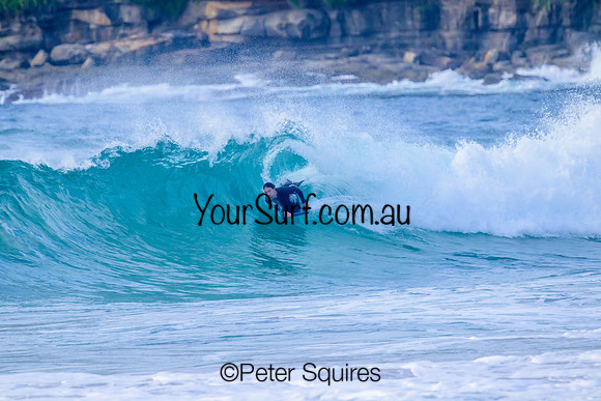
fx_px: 13358
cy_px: 200
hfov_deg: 2.6
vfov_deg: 1.7
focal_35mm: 800
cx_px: 300
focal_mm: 800
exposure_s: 1/2000
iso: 2200
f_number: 11
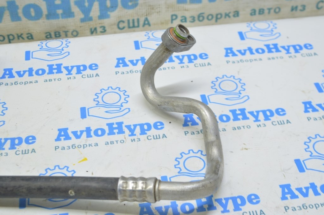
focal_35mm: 60
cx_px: 162
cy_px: 108
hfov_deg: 33.4
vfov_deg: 22.6
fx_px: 540
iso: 400
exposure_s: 1/20
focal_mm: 40
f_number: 5.6
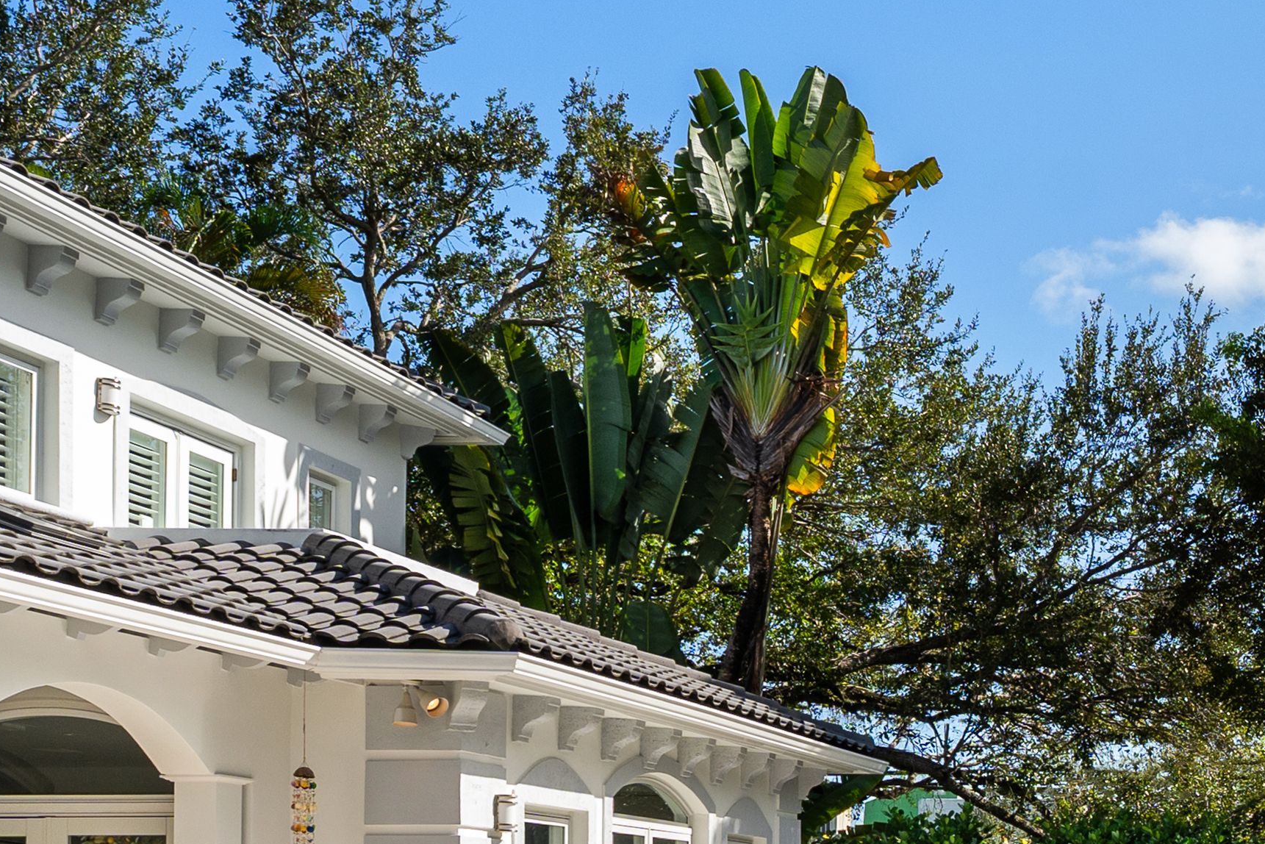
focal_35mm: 57
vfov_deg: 22.6
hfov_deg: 30.5
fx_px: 2003
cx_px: 1463
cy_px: 889
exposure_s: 1/320
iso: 200
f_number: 8
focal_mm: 14
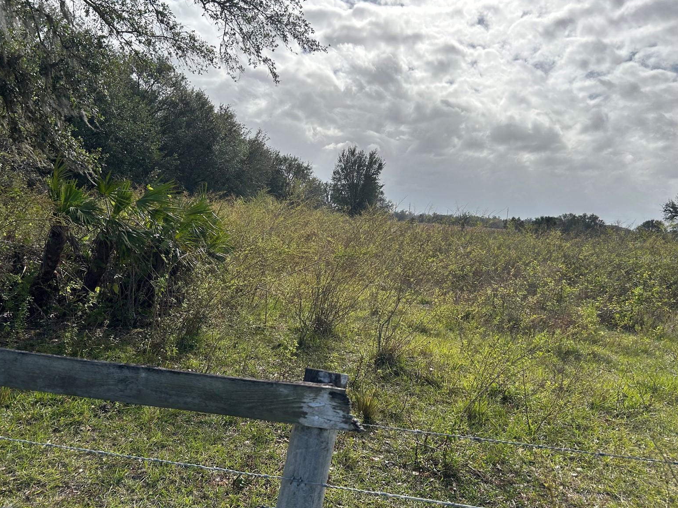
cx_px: 327
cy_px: 259
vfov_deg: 51.4
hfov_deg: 65.3
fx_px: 529
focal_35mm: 27
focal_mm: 5.7
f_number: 1.5
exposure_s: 1/7463
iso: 50
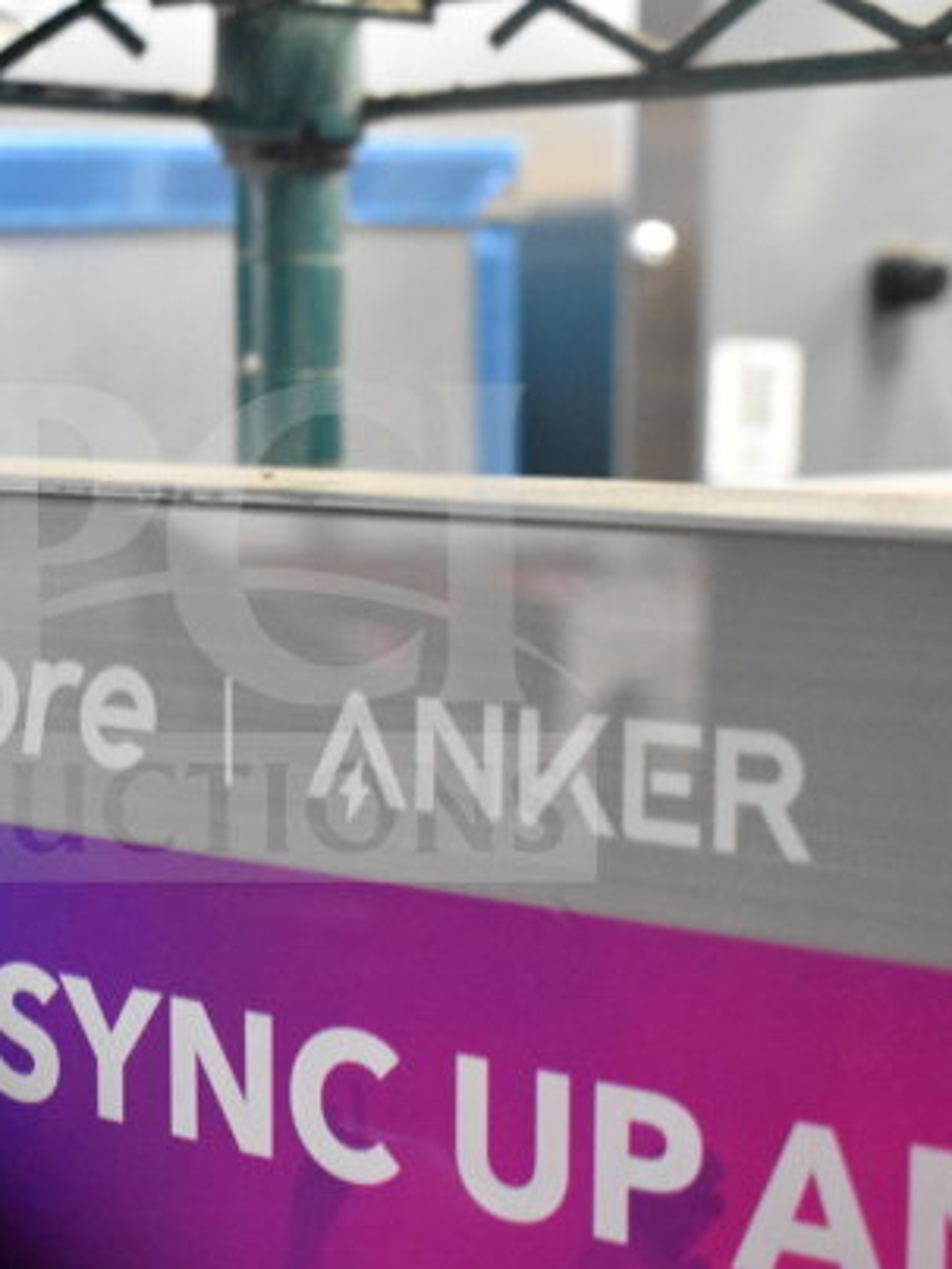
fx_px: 2714
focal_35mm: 74
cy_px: 633
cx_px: 242
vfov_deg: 26.3
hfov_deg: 19.8
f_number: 4.5
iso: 10000
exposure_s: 1/50
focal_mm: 34
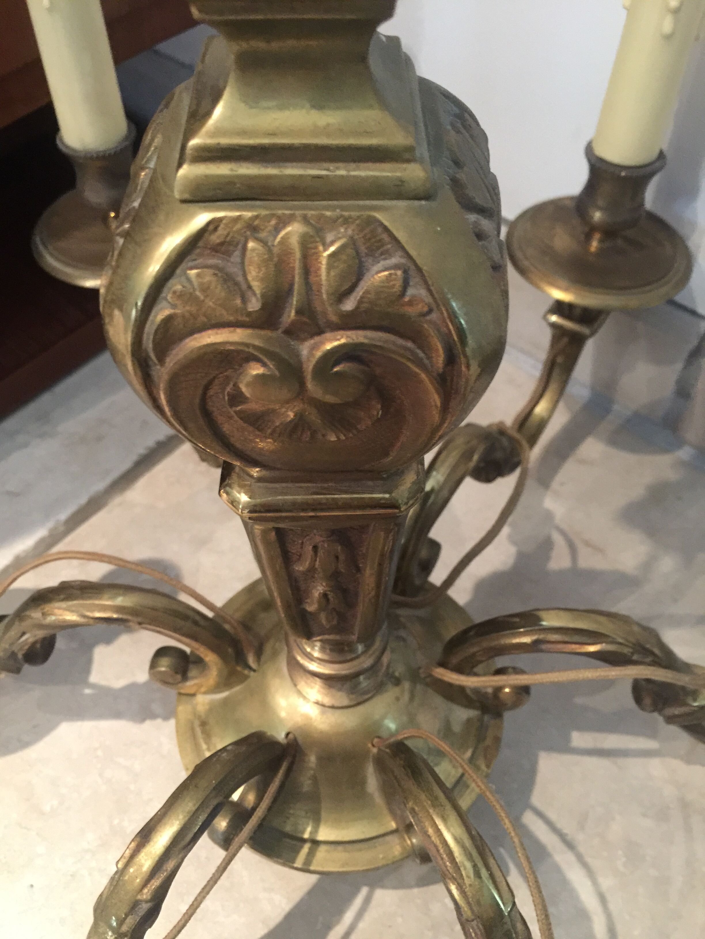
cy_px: 470
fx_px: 787
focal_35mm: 29
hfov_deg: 48.2
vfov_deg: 61.7
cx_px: 352
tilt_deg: -55.0
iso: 160
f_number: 2.2
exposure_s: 1/8
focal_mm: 4.15
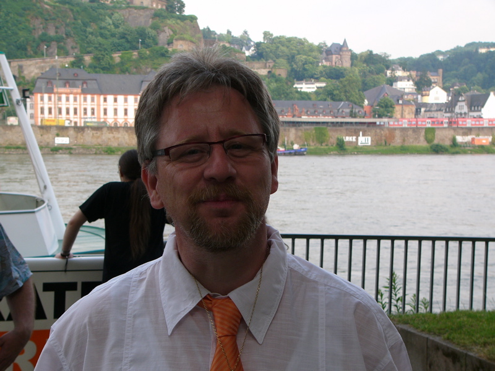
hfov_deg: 27.0
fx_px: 1030
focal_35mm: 72
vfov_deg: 20.4
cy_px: 186
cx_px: 248
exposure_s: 1/160
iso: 50
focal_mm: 12
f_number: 4
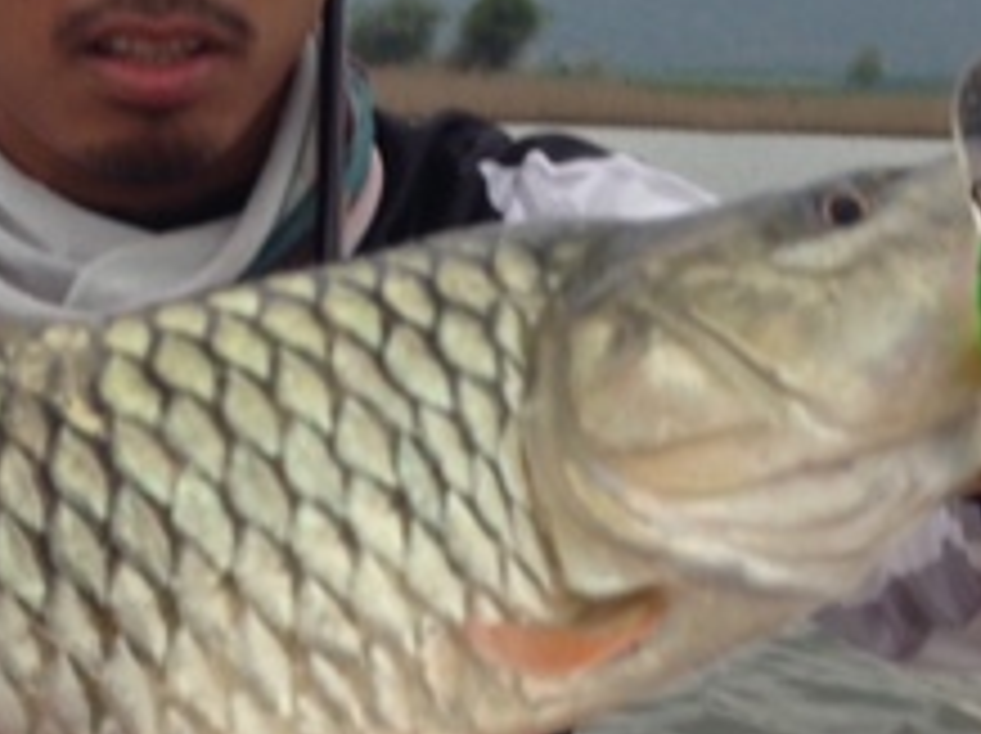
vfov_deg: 15.1
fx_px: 2746
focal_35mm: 97
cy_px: 603
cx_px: 266
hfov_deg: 20.1
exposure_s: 1/330
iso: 50
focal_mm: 4.12
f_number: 2.4
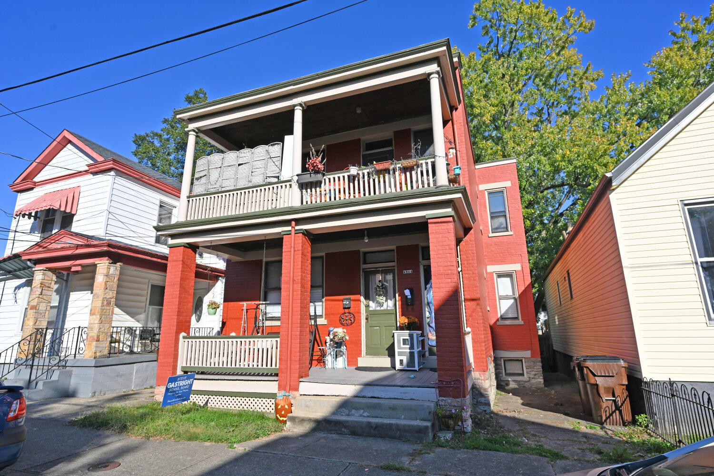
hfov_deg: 86.9
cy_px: 238
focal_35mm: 19
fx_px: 377
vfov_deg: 64.6
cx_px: 357
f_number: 7.1
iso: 100
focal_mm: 19
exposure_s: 1/400
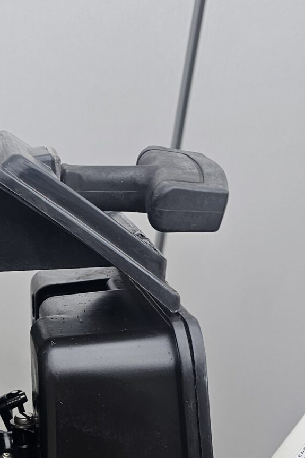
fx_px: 903
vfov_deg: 26.4
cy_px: 494
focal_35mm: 71
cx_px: -202
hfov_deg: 16.7
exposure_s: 1/100
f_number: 1.7
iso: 20
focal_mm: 6.3
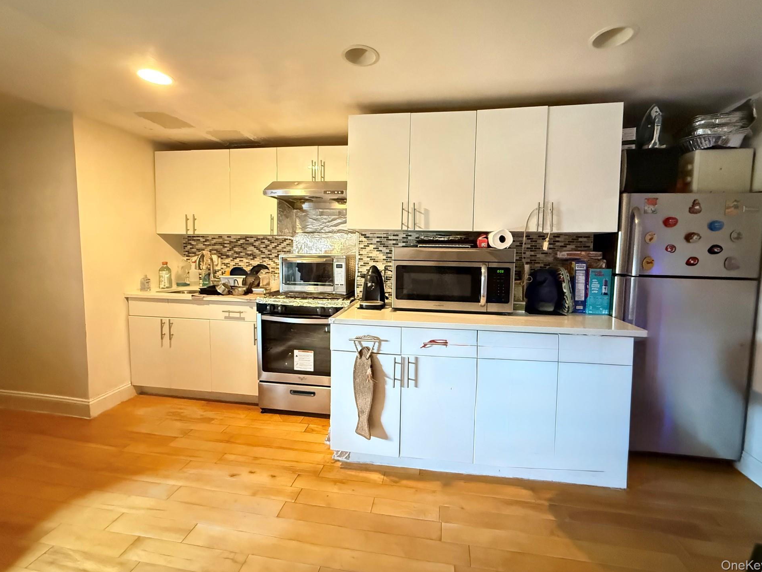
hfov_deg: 98.1
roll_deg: -0.8
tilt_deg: -4.2
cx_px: 394
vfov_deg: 81.7
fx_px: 330
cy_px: 268
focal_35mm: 15
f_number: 2.2
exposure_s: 1/30
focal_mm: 2.22
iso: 2000
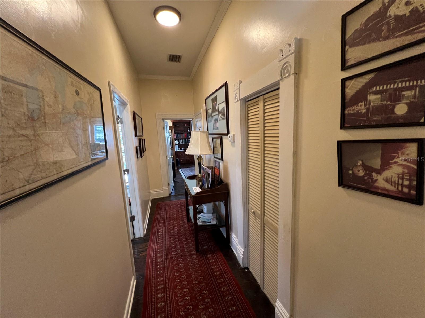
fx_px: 160
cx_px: 212
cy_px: 159
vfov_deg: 89.9
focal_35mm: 13
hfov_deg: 106.2
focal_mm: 1.57
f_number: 1.8
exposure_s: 1/60
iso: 250
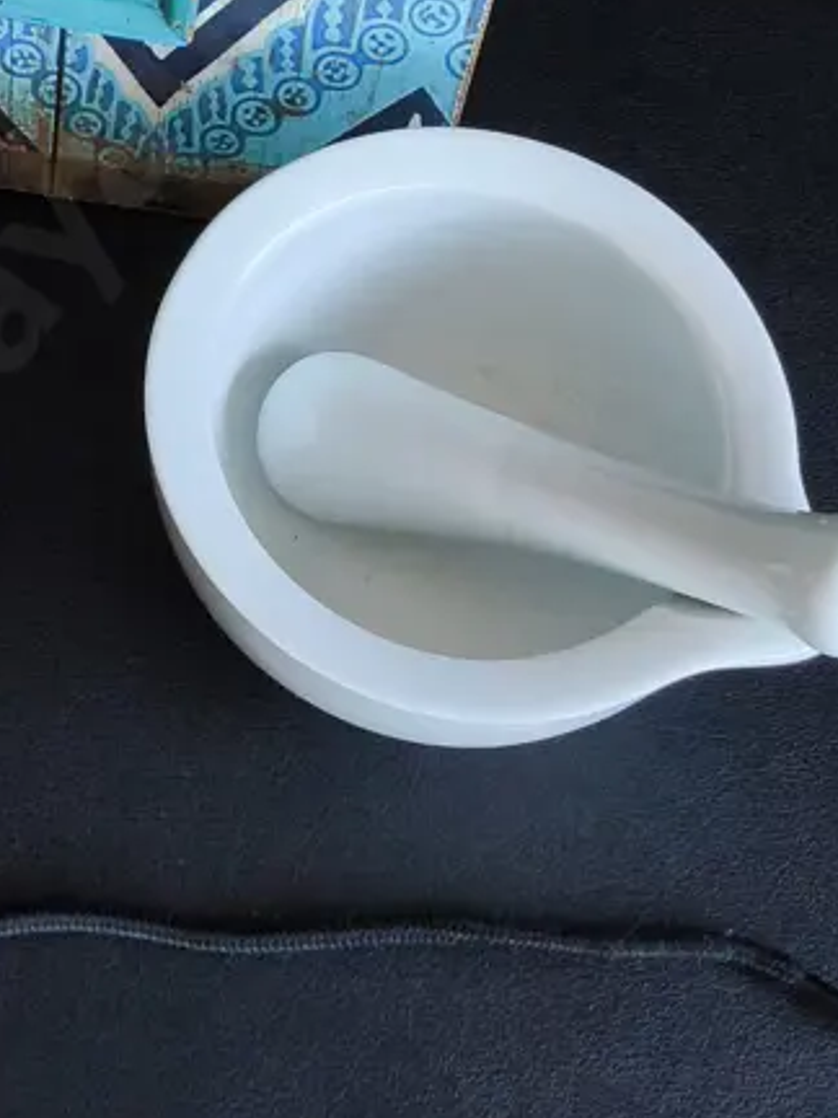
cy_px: 215
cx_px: 72
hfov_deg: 22.3
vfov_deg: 29.5
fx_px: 2066
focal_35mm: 64
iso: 200
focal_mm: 2.87
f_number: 2
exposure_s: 1/100
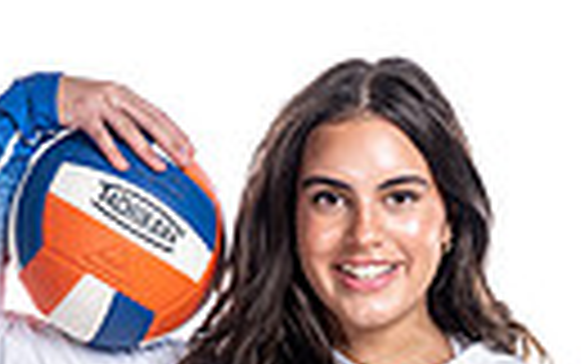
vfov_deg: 8.8
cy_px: 890
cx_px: 320
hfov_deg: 15.6
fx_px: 2135
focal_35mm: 134
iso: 400
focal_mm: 38
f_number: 5.6
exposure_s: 1/250
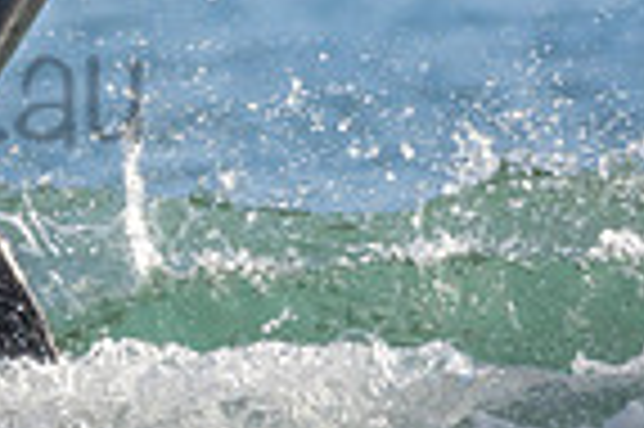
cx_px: -333
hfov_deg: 0.7
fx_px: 54462
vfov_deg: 0.5
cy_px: 38
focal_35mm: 3048
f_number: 5.6
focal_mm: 500
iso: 250
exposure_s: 1/1250
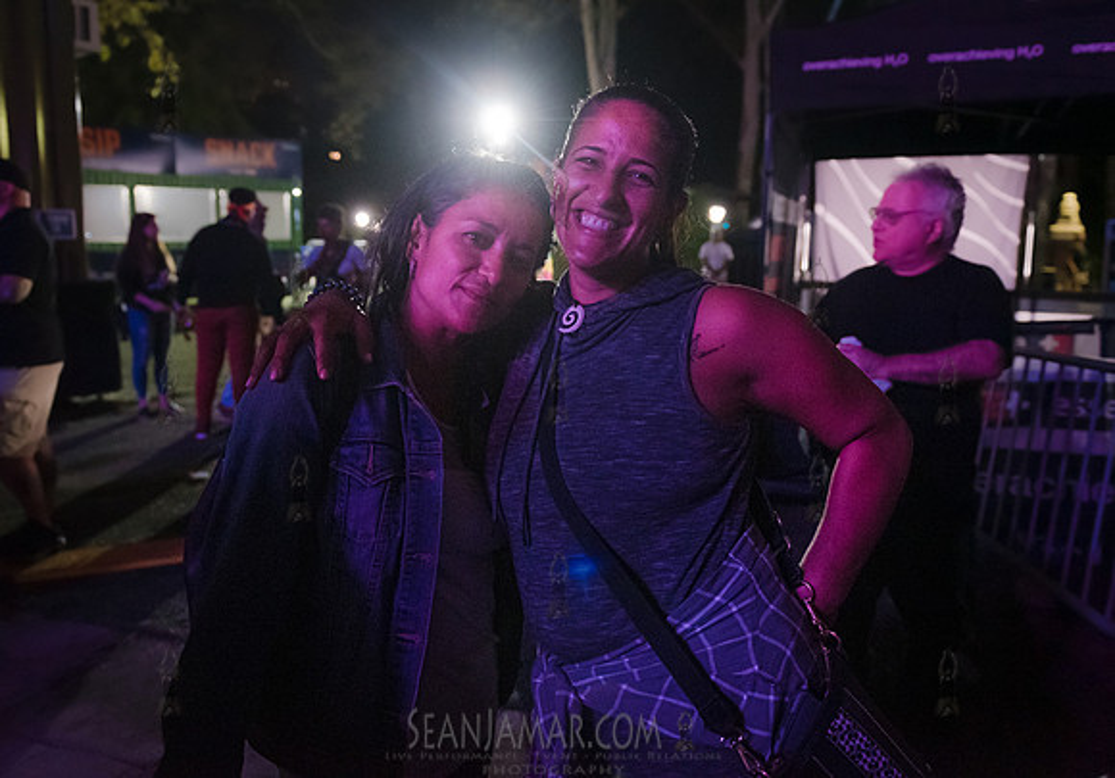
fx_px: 877
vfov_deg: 47.8
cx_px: 542
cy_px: 339
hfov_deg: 64.9
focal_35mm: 28
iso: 5000
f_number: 3.2
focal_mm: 24
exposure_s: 1/125
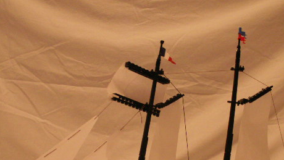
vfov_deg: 22.1
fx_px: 399
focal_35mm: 53
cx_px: 156
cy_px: 148
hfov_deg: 39.1
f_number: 2.8
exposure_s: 1/10
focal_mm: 5.86
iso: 160
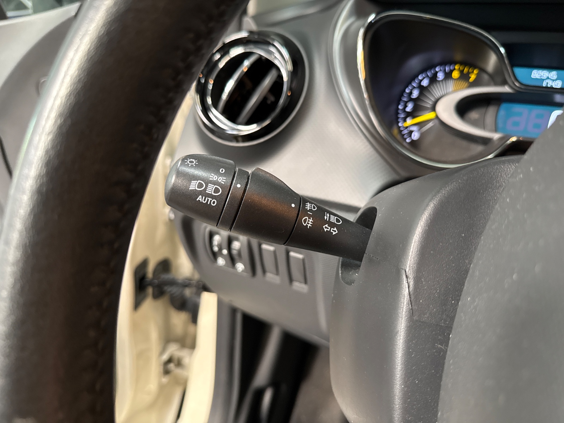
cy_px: 212
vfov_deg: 56.8
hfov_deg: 71.6
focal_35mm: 24
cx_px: 282
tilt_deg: -24.4
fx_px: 391
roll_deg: -1.1
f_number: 1.78
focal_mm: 6.76
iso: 800
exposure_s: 1/50
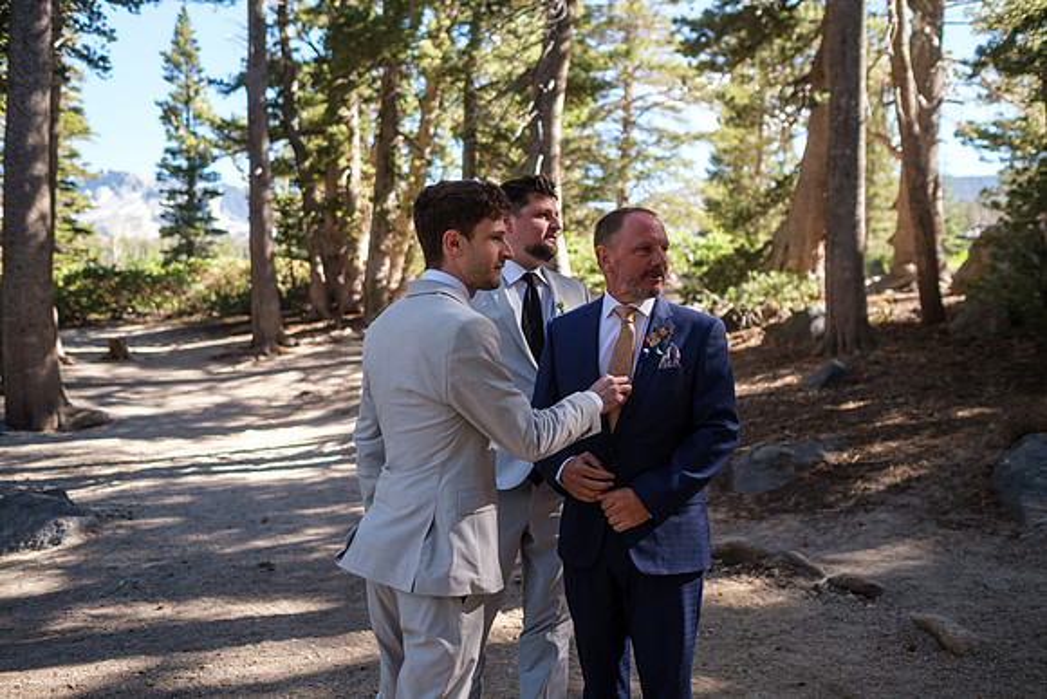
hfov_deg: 54.4
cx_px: 524
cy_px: 350
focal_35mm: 35
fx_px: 1018
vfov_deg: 37.9
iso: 160
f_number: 2
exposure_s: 1/680
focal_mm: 23
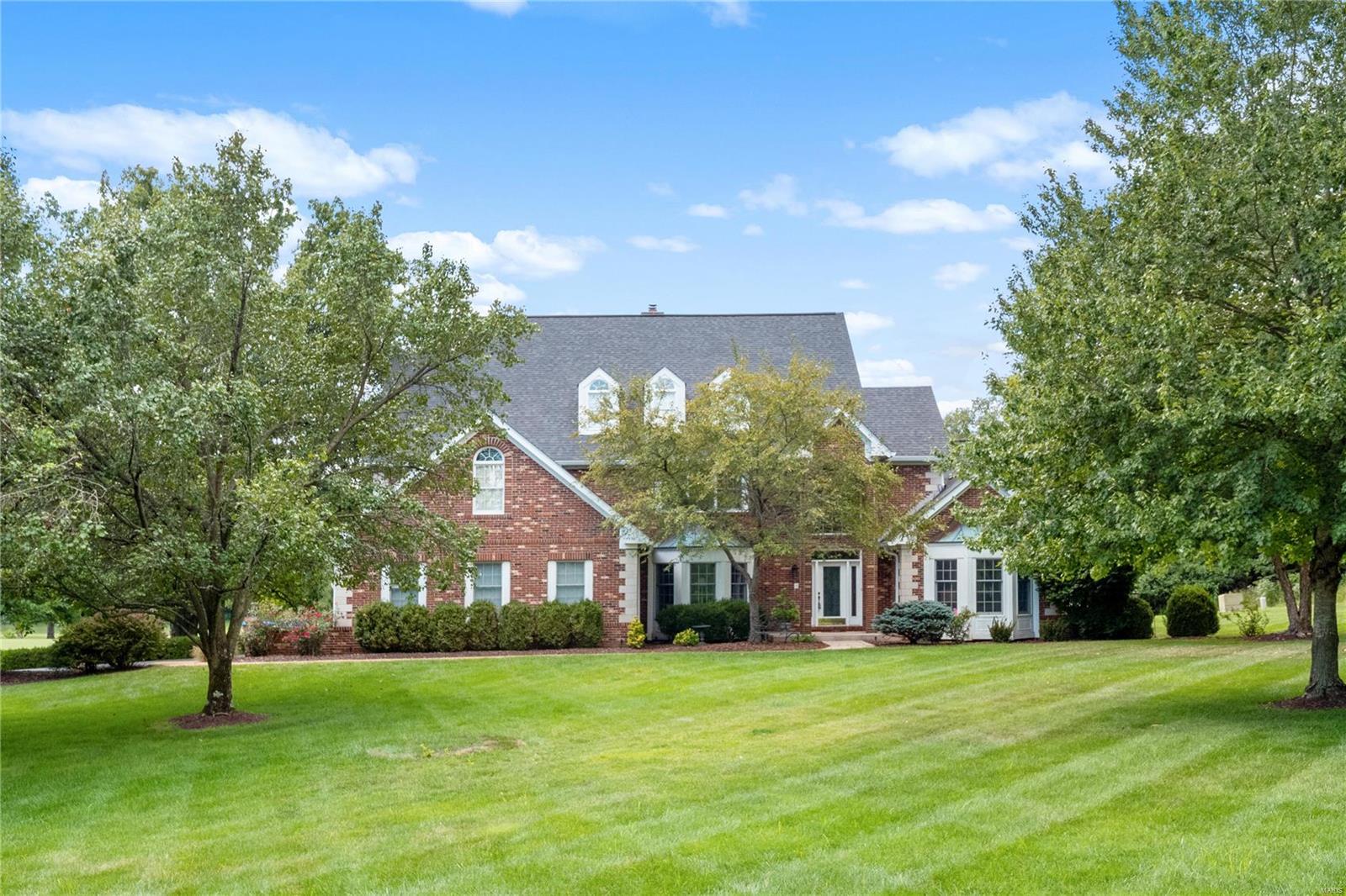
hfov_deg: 53.1
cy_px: 448
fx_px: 1346
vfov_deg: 36.9
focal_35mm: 36
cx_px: 673
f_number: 8
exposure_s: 1/250
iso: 400
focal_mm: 18
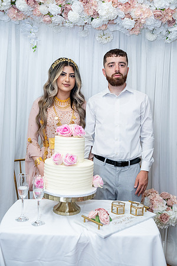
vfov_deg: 53.1
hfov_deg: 36.9
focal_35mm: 36
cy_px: 133
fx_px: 265
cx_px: 88
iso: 1600
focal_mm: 36
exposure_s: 1/200
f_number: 3.2
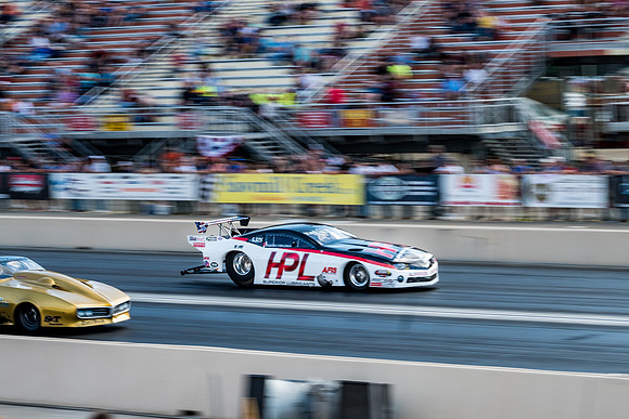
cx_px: 350
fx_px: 2219
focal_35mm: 127
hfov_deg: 16.1
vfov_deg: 10.8
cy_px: 194
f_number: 9
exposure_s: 1/200
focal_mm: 74.4
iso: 400
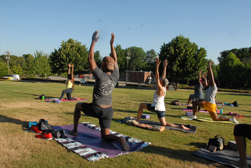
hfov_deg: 67.3
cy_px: 84
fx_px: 188
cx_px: 126
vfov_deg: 48.0
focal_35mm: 27
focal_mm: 18
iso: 640
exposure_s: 1/500
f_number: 11
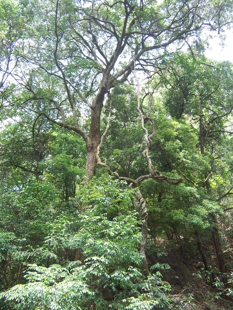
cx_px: 116
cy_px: 155
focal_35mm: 33
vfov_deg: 55.4
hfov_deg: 42.9
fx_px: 296
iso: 80
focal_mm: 5.5
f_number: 3.4
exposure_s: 1/30
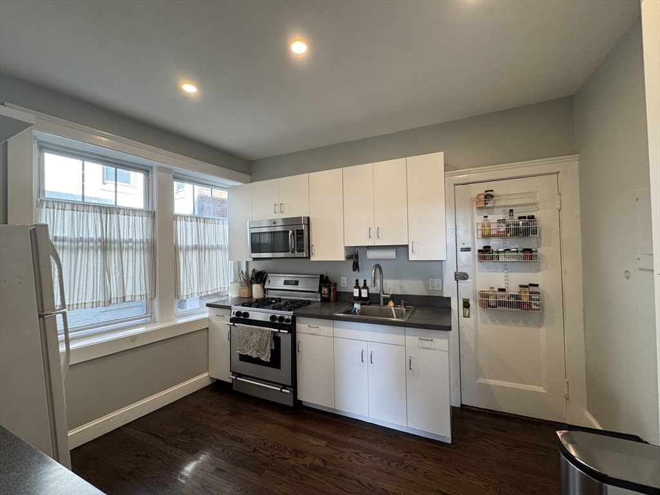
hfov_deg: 102.1
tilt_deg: +0.7
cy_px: 248
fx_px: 267
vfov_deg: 85.7
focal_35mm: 14
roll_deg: +1.4
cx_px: 330
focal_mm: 2.22
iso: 160
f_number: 2.2
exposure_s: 1/120
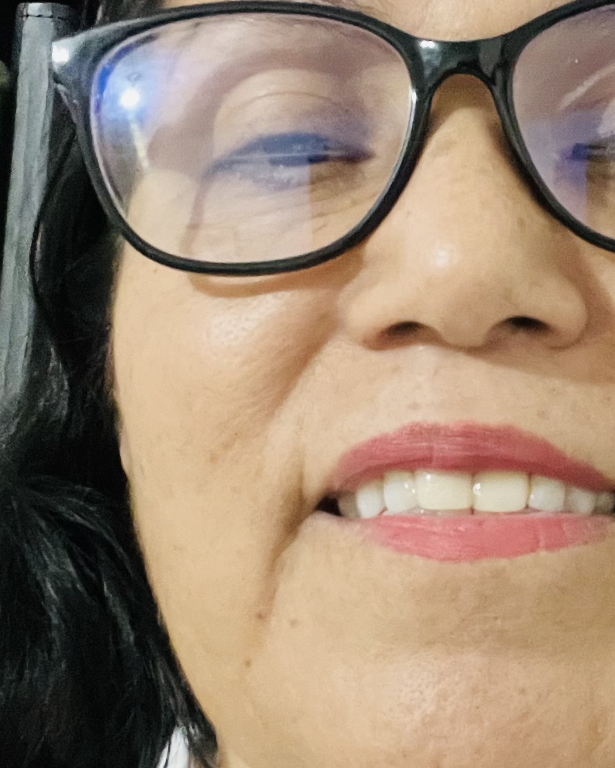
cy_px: 390
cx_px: 518
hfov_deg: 20.4
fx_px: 1683
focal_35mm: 74
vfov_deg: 25.7
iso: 800
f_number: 2.2
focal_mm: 2.71
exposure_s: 1/17
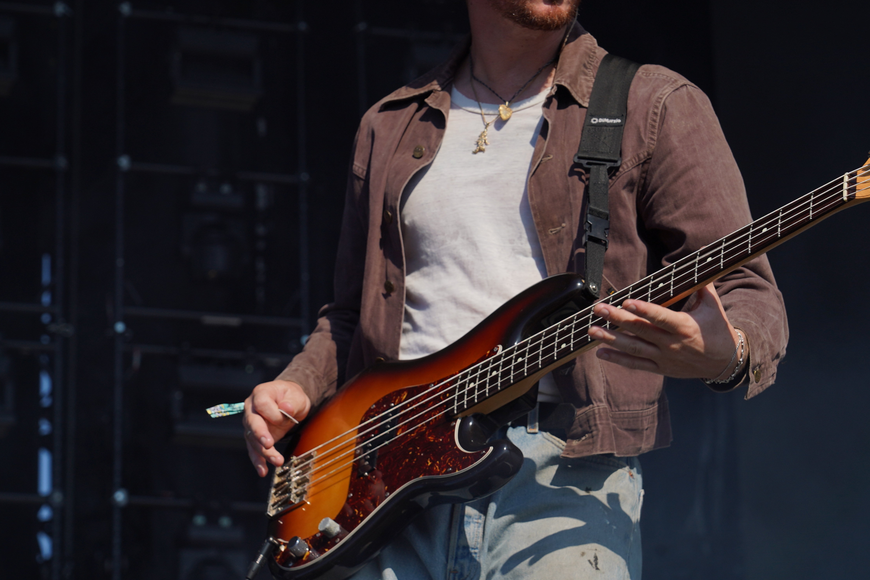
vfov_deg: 9.7
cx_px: 402
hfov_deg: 14.5
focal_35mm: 141
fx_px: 3407
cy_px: 247
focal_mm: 105
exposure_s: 1/640
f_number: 8
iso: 100
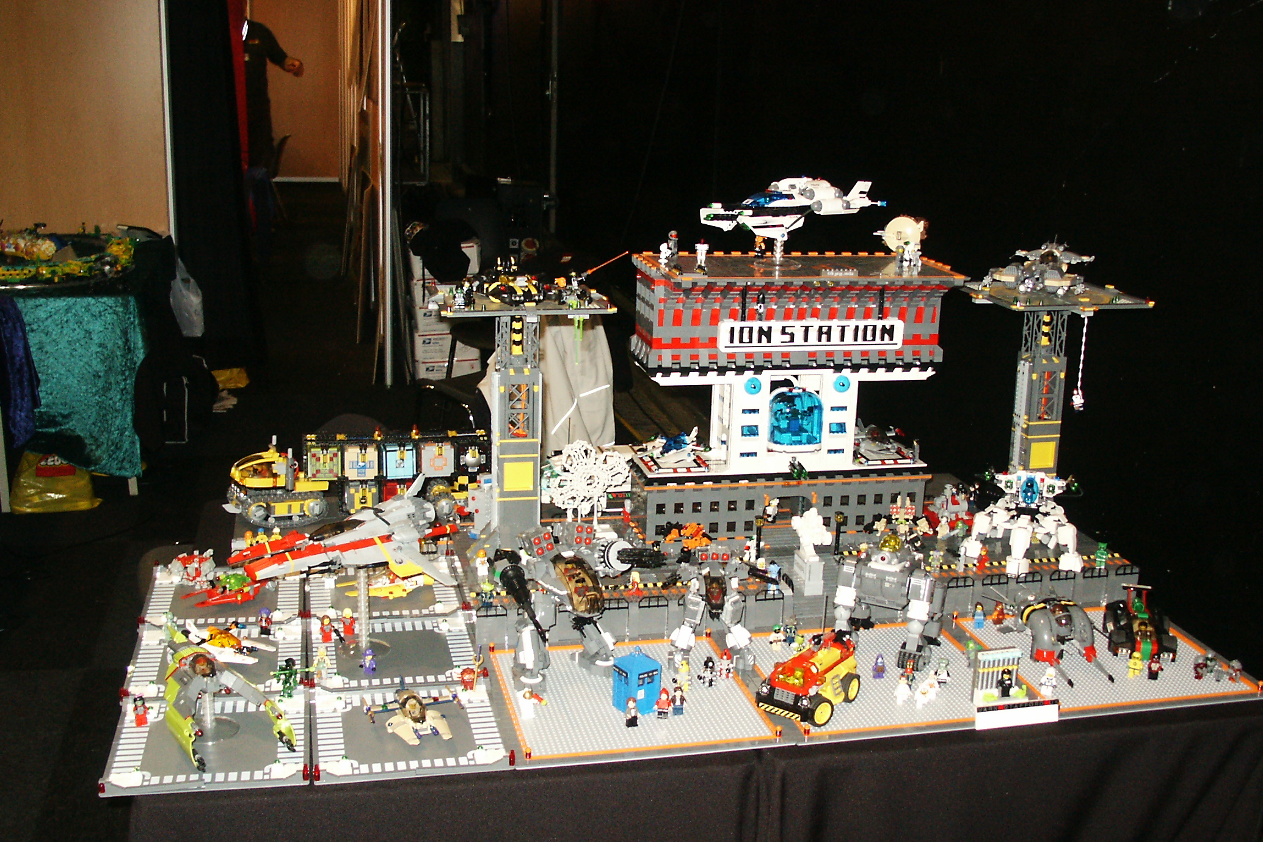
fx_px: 1403
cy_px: 423
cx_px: 641
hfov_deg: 48.5
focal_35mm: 40
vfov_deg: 33.4
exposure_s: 1/45
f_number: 3
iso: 200
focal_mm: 7.18
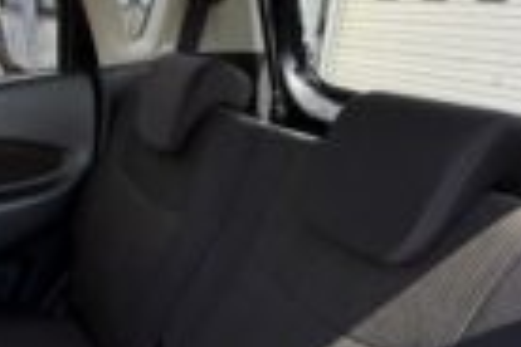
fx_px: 535
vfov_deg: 33.0
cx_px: 155
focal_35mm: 37
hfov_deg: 50.5
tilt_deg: -32.9
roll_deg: -0.2
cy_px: 345
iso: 80
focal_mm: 2.22
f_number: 2.2
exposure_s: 1/121
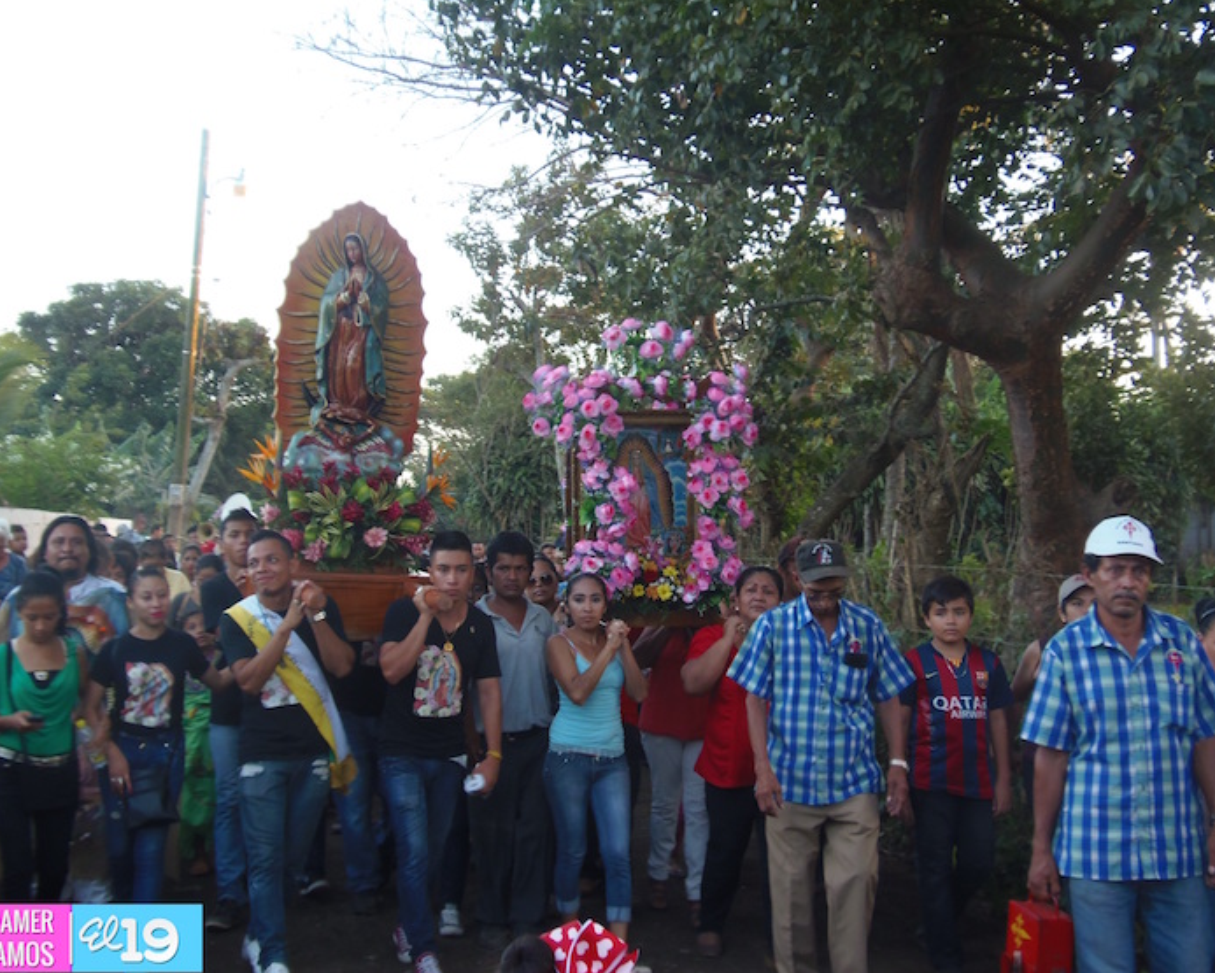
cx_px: 589
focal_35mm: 44
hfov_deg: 42.0
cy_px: 486
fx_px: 1583
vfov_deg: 34.2
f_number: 3.6
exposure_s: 1/30
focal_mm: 7.8
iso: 100
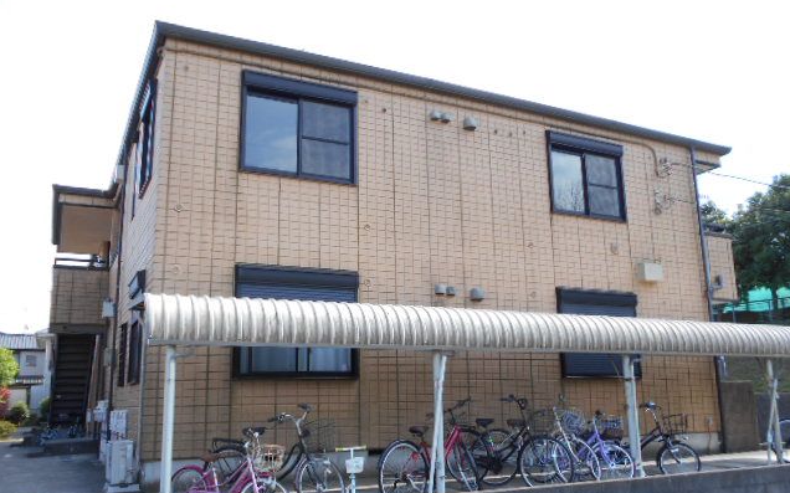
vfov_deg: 39.4
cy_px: 263
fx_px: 689
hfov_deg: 59.7
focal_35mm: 32
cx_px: 395
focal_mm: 5.1
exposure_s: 1/320
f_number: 3.4
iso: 80
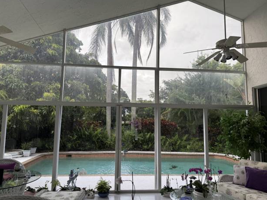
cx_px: 129
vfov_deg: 54.8
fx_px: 193
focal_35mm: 25
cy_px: 99
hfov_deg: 69.4
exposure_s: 1/370
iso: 80
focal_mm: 6.76
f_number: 1.78
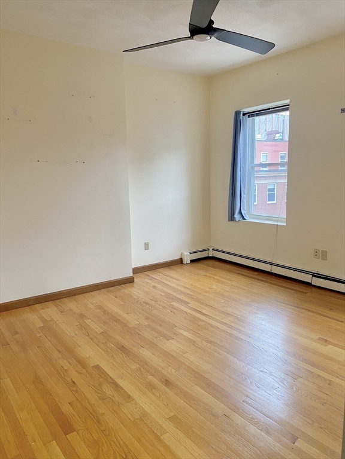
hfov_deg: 53.1
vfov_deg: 67.3
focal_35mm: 26
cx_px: 172
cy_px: 230
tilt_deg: -8.0
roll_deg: +1.3
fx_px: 346
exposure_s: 1/60
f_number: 1.8
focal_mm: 4.25
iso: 100
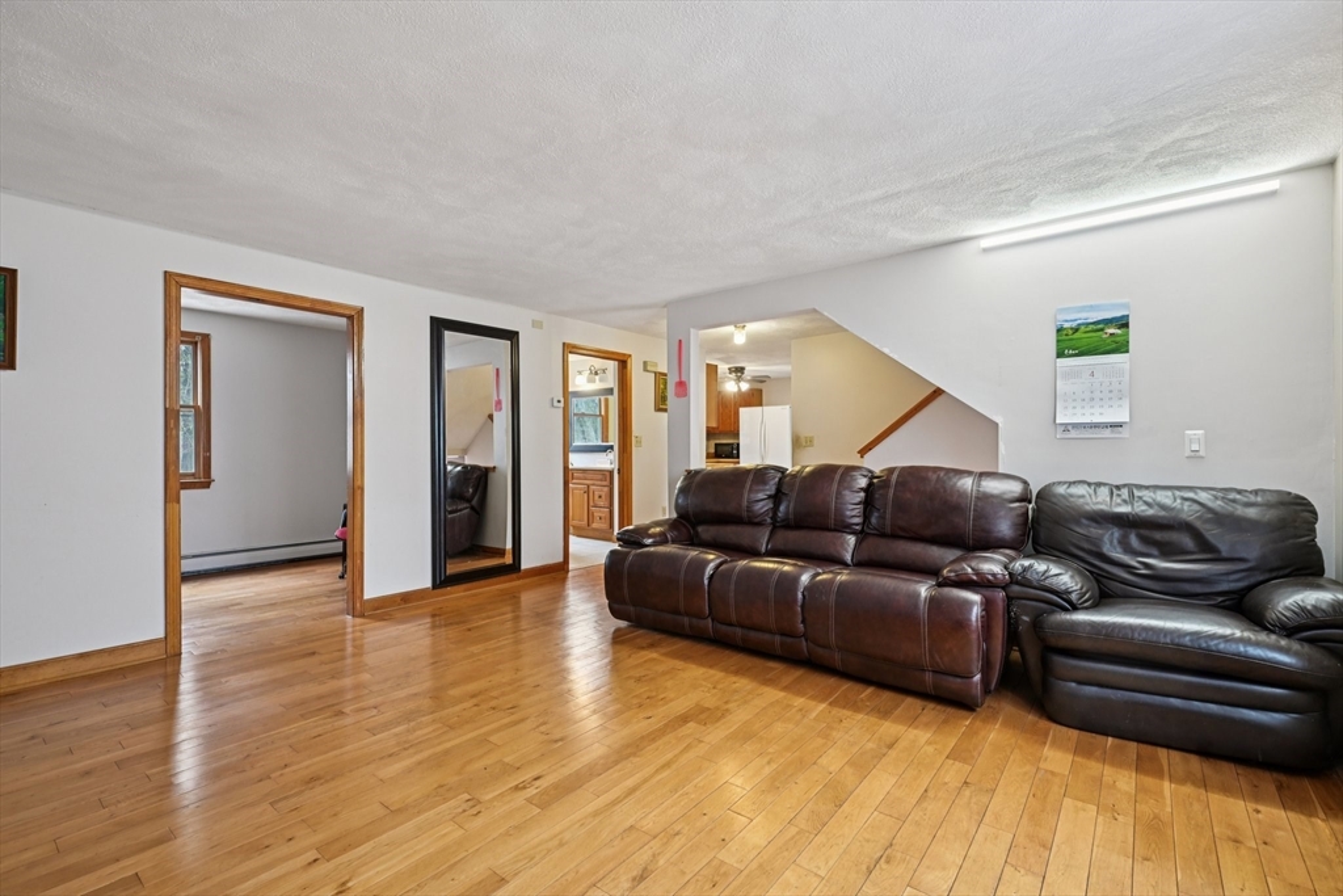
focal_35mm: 16
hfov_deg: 96.7
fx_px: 597
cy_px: 448
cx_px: 672
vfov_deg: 73.8
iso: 400
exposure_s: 1/5
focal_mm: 16
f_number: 8
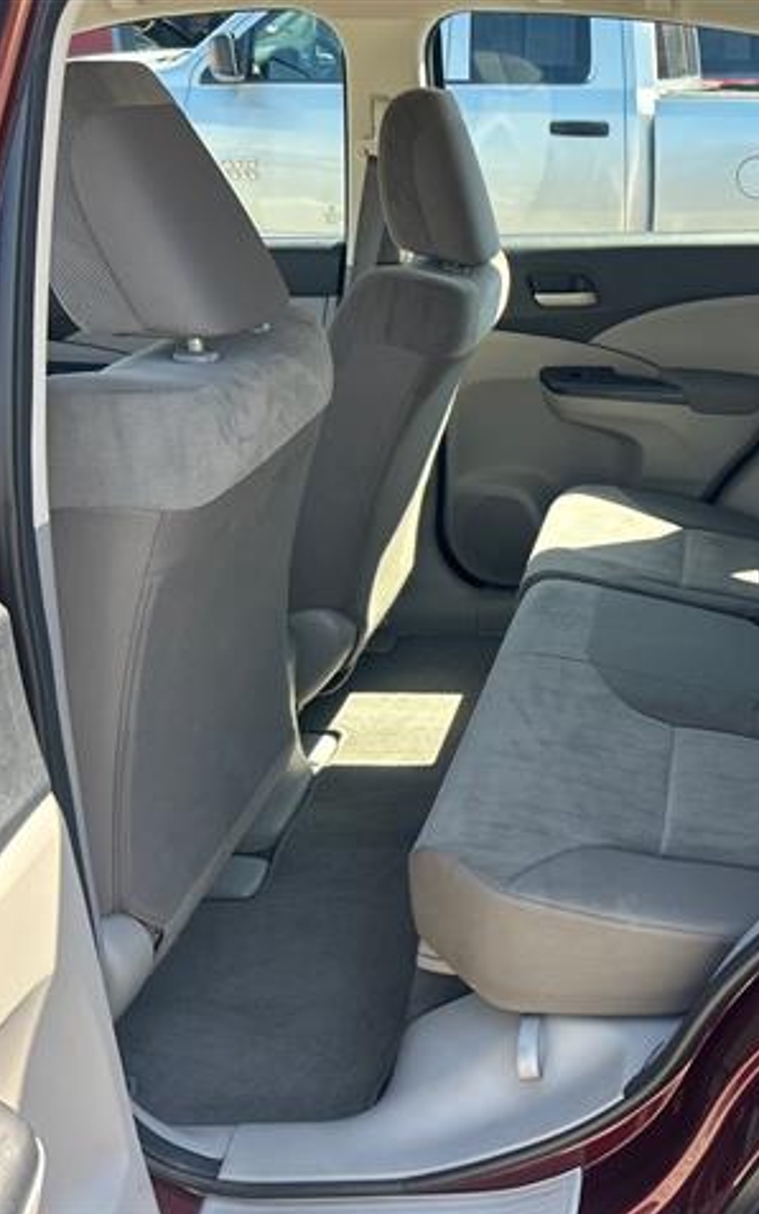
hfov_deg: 31.7
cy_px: 608
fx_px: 1225
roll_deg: -3.0
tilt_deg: -24.5
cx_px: 764
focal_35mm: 37
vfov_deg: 52.8
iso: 50
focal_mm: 5.7
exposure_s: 1/286
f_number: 1.5
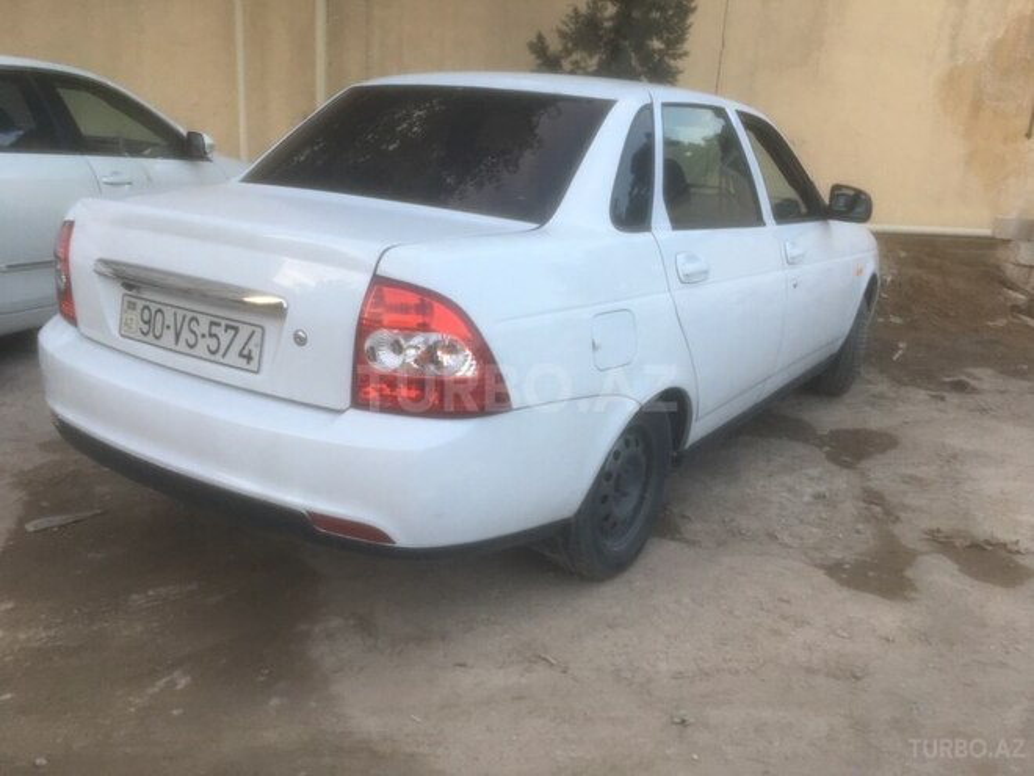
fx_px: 866
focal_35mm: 29
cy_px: 388
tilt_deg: -15.9
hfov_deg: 61.7
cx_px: 517
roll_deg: -1.8
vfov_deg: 48.2
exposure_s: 1/50
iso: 32
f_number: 2.2
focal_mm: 4.15
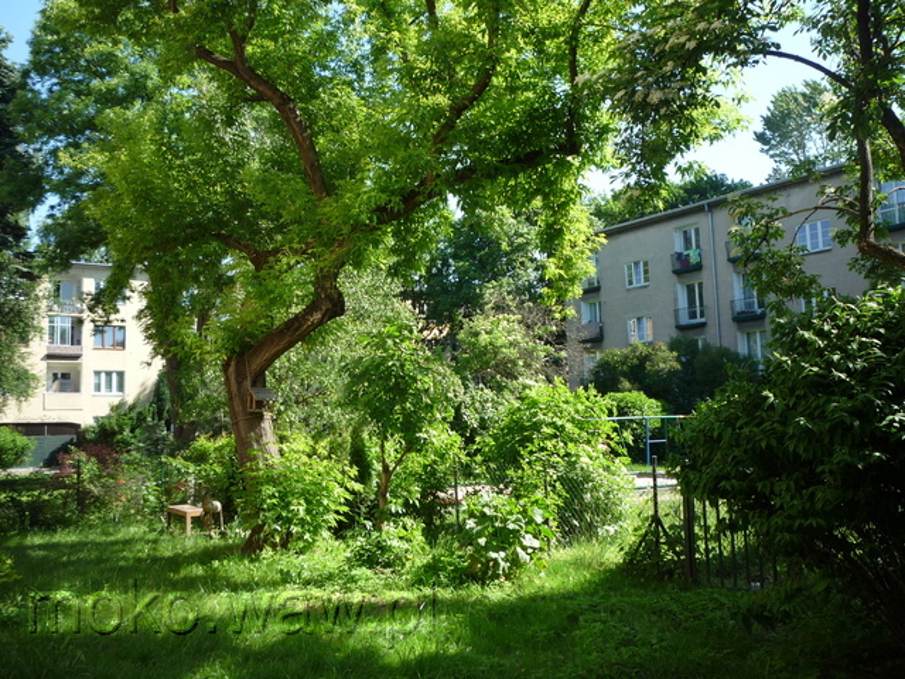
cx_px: 452
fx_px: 837
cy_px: 340
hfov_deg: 56.8
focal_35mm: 32
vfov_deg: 44.2
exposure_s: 1/160
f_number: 4
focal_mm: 5.2
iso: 100
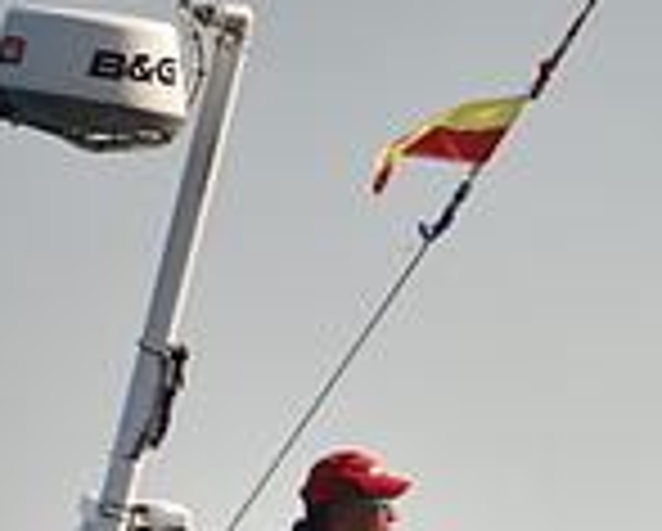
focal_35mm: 741
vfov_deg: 2.1
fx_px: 14537
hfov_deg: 2.6
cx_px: 610
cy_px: 1269
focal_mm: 200
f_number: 4
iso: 250
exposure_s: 1/800
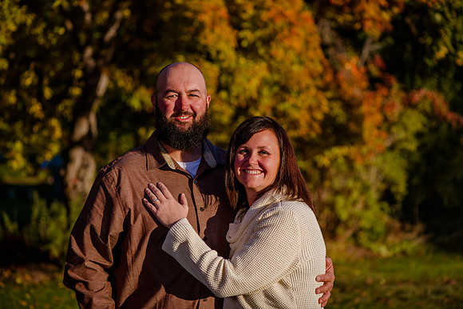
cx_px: 232
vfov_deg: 13.0
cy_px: 154
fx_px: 1351
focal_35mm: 105
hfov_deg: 19.5
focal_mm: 105
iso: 100
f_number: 4.5
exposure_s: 1/800
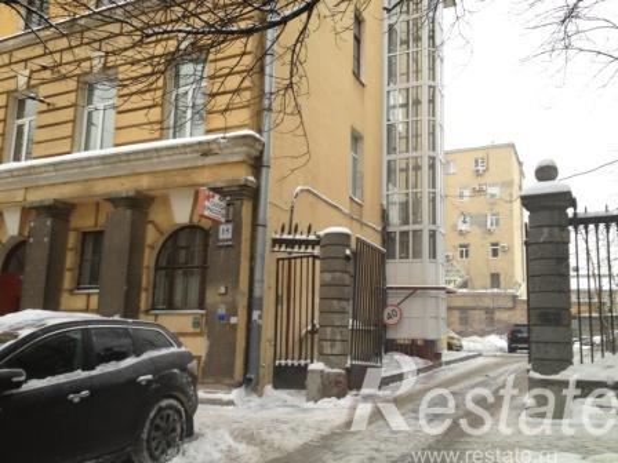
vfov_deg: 40.7
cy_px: 232
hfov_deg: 52.6
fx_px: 625
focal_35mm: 35
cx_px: 309
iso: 64
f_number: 2.4
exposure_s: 1/120
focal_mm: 4.28
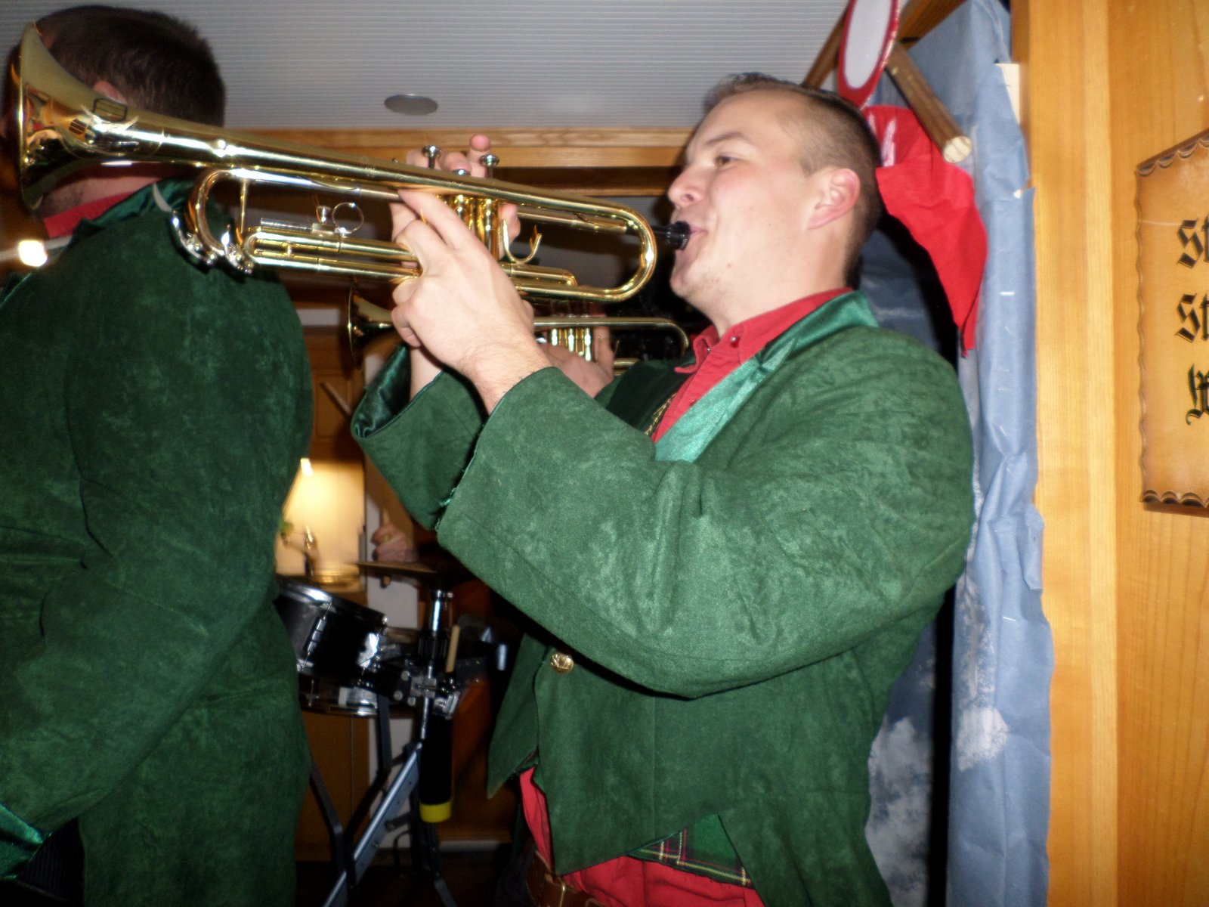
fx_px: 873
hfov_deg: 69.4
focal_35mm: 25
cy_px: 454
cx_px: 604
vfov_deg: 54.9
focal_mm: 4.5
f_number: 2.5
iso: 100
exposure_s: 1/30
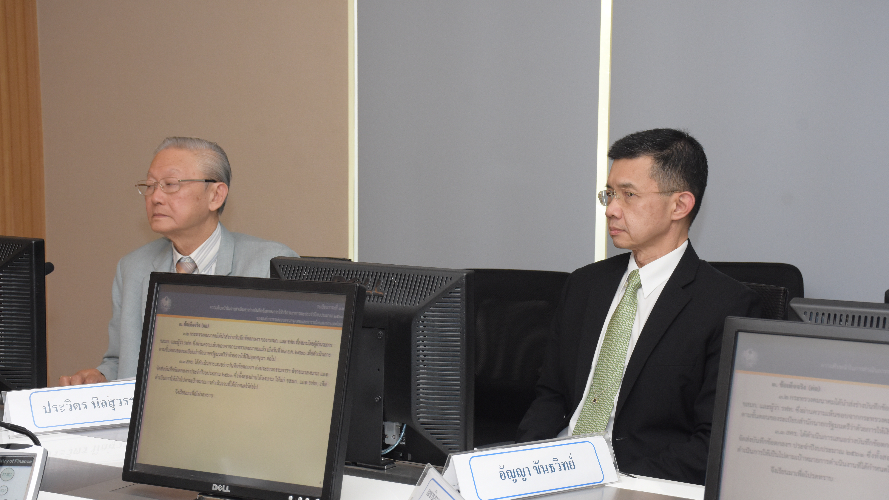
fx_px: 1579
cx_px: 442
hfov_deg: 31.4
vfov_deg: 18.0
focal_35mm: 67
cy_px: 282
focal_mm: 42
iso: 1250
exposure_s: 1/80
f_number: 8
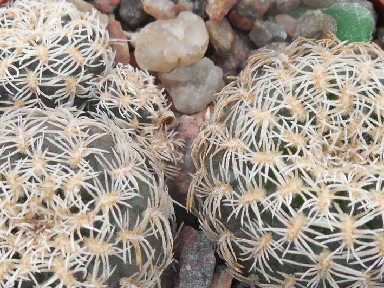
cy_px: 157
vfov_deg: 21.0
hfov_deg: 27.8
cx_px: 182
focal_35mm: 70
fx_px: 776
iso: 125
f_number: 3.6
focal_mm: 5.6
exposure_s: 1/40
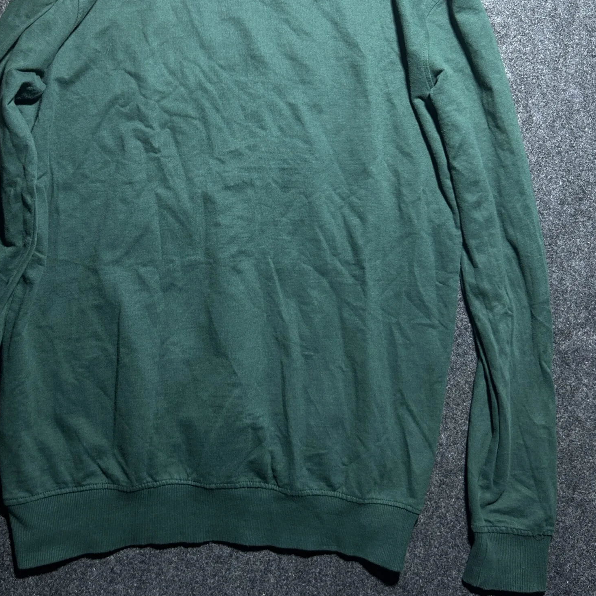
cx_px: 228
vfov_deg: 41.0
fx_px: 779
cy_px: 173
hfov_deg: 41.6
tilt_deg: -61.1
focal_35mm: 40
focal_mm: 5.7
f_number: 1.5
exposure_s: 1/50
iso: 125
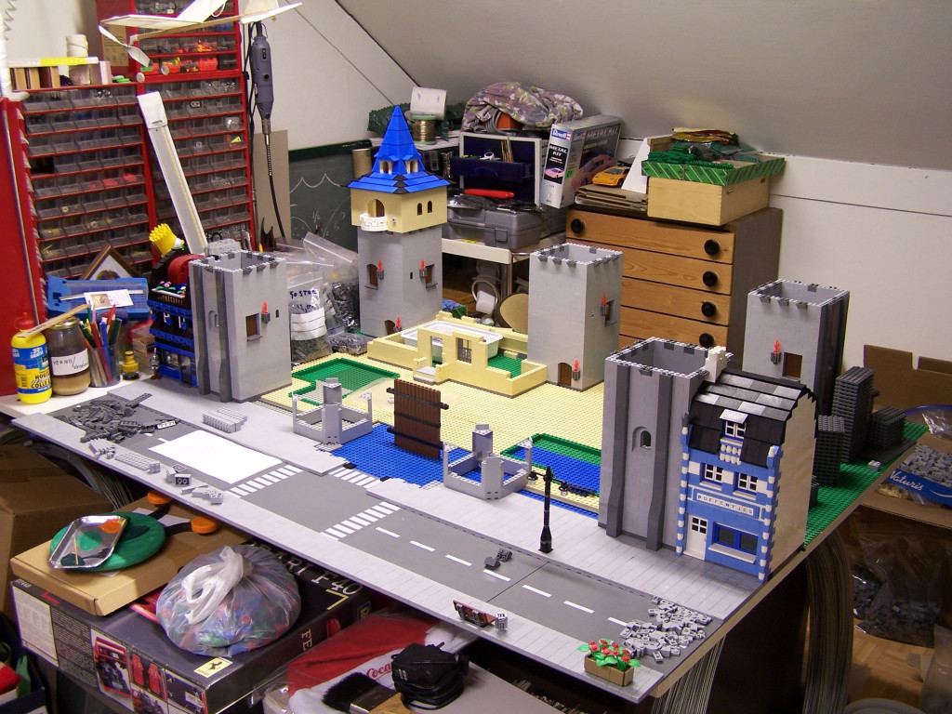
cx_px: 476
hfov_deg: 49.0
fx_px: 1045
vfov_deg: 37.7
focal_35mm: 38
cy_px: 357
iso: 80
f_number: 2.8
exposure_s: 1/6
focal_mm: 6.3
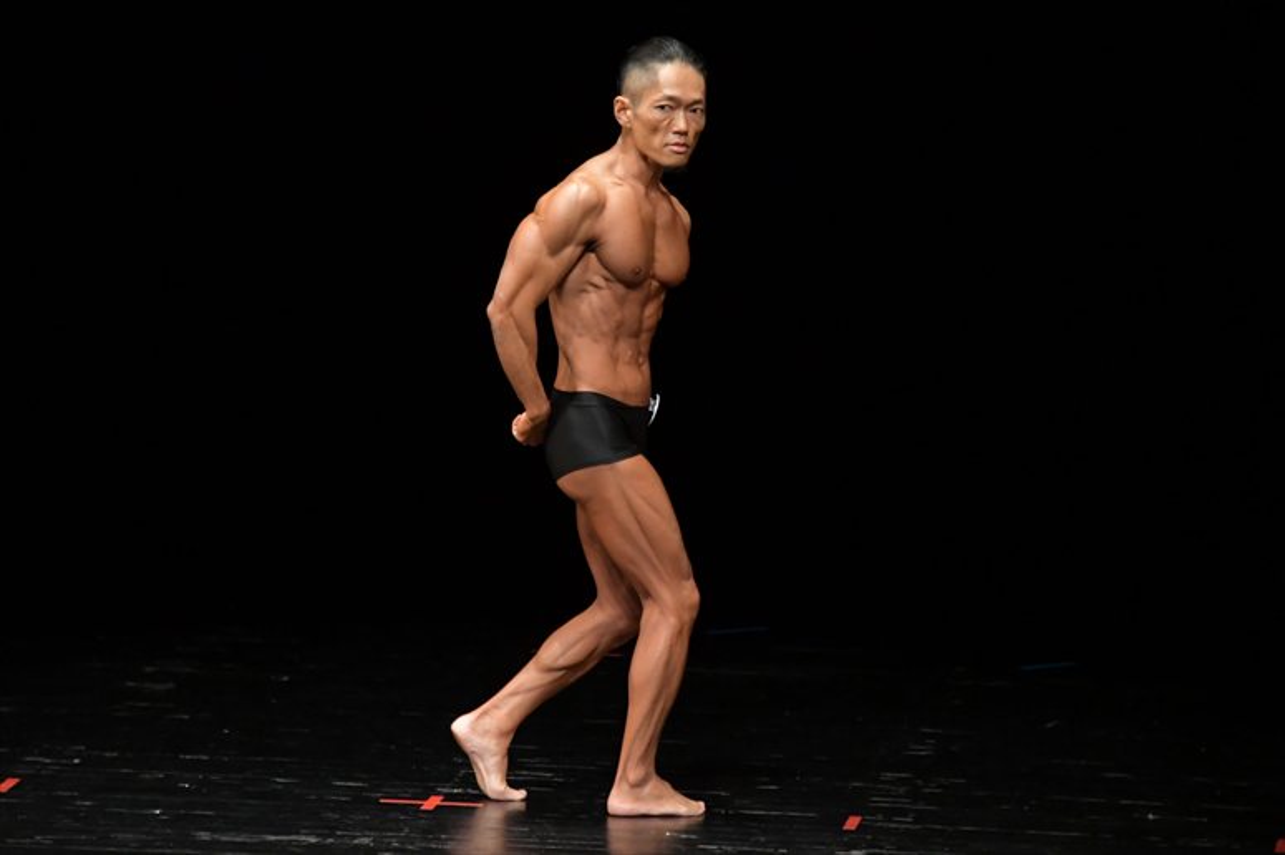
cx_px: 642
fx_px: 11238
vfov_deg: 4.4
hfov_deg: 6.5
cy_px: 428
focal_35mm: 315
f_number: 5.6
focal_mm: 210
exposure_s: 1/400
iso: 3200
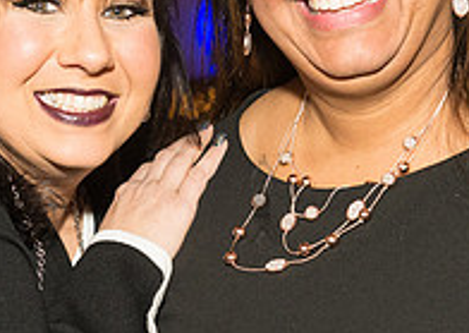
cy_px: 242
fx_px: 1967
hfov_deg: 13.6
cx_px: 164
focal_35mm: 148
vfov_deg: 9.7
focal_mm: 44
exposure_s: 1/320
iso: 1600
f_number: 4.5
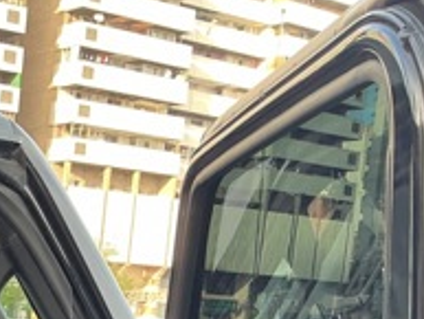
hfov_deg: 19.2
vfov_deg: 15.2
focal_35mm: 90
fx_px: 1103
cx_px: -198
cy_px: 482
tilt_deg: -8.7
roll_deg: -3.7
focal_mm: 3
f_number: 1.8
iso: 64
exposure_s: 1/120
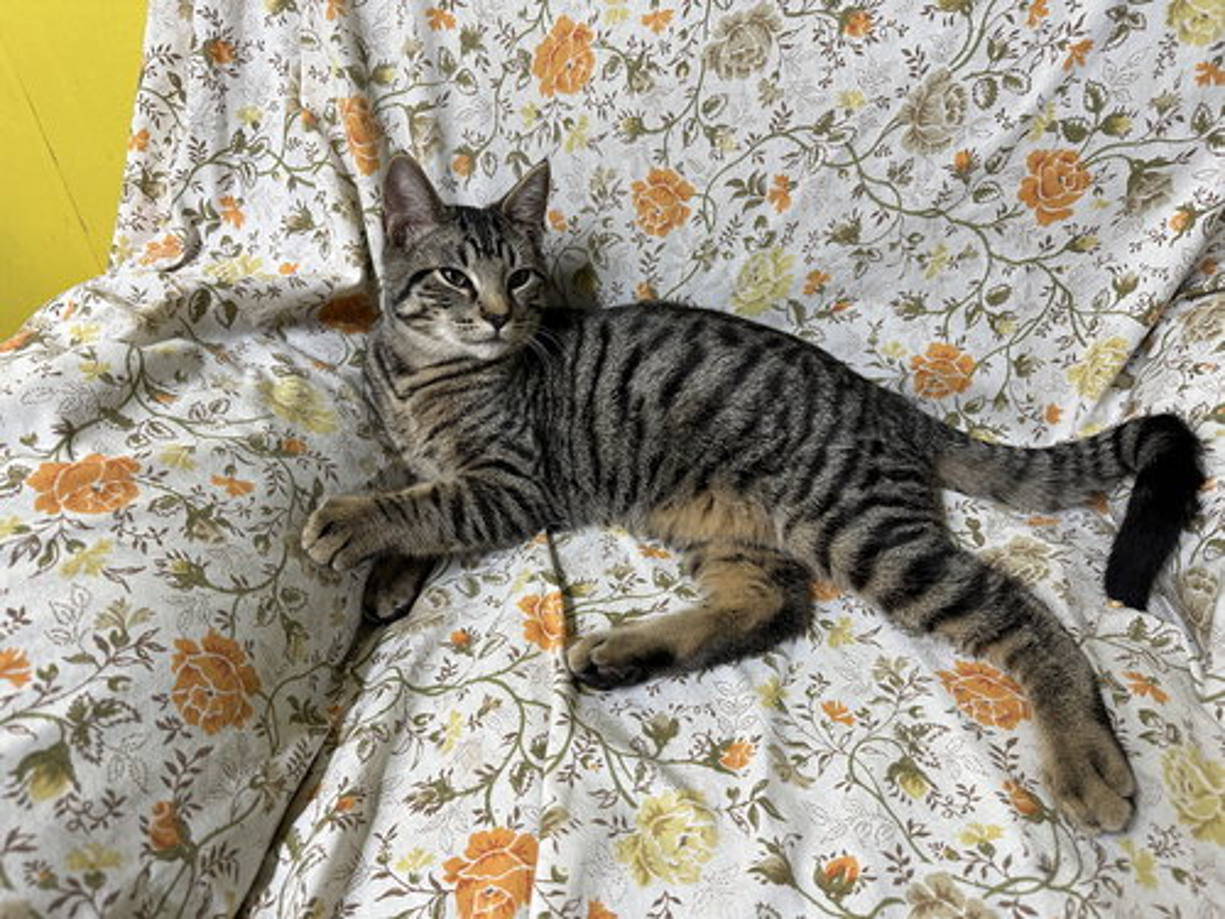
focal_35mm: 24
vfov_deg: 56.8
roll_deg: +2.7
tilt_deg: -40.4
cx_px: 612
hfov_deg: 71.6
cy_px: 460
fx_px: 849
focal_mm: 6.86
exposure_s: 1/60
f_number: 1.78
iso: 125
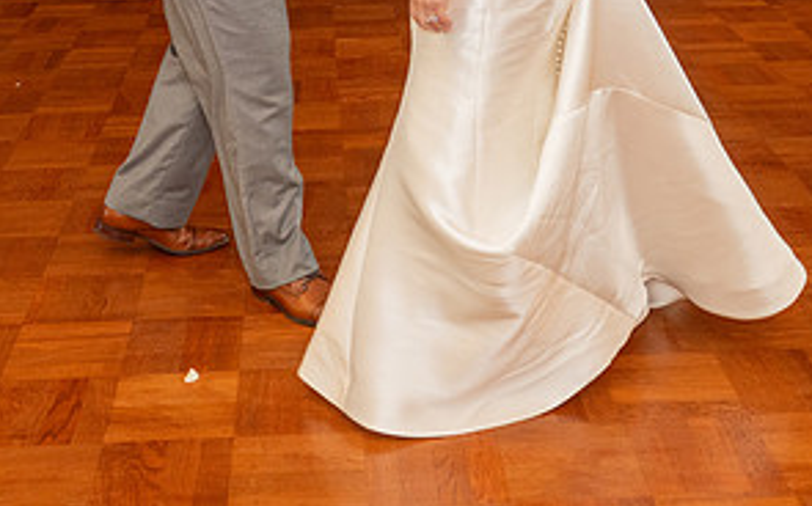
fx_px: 1438
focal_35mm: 65
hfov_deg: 31.5
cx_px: 367
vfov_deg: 18.7
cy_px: -139
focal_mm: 24
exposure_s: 1/125
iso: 800
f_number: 3.5
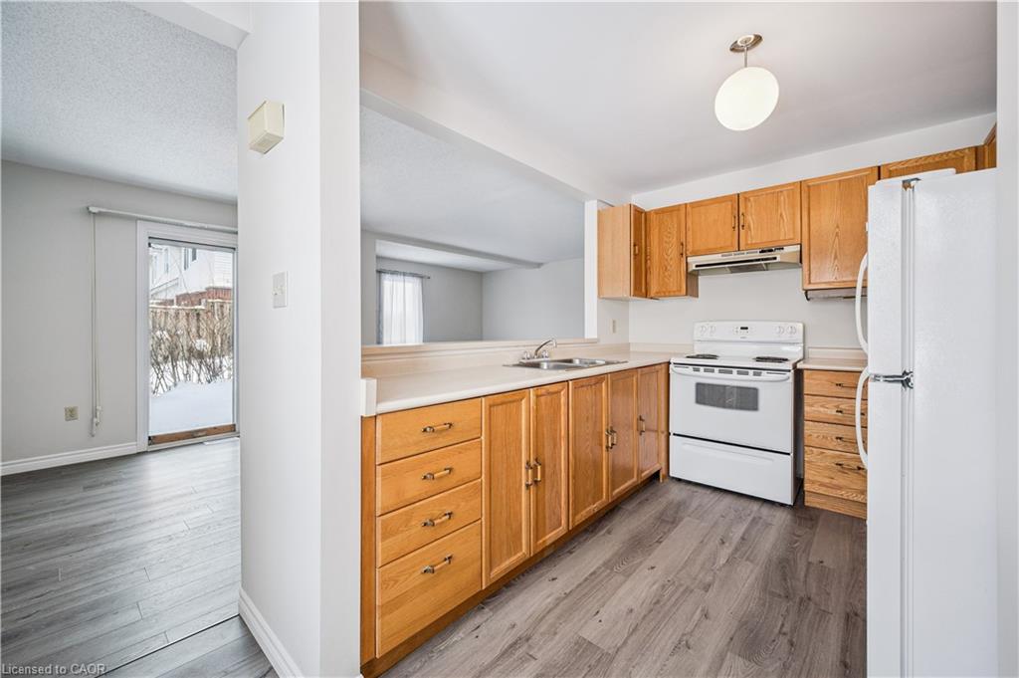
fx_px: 396
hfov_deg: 104.3
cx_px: 510
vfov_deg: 81.1
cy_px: 339
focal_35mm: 14
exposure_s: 1/200
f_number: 8
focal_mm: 14
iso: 800
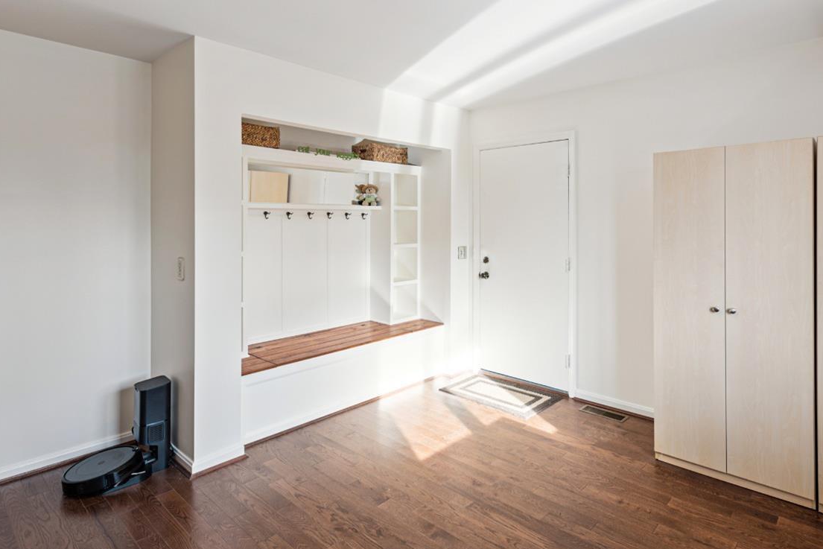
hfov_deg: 86.3
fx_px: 434
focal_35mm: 19
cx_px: 471
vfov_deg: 63.9
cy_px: 218
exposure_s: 1/2
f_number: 8
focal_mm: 14
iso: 100
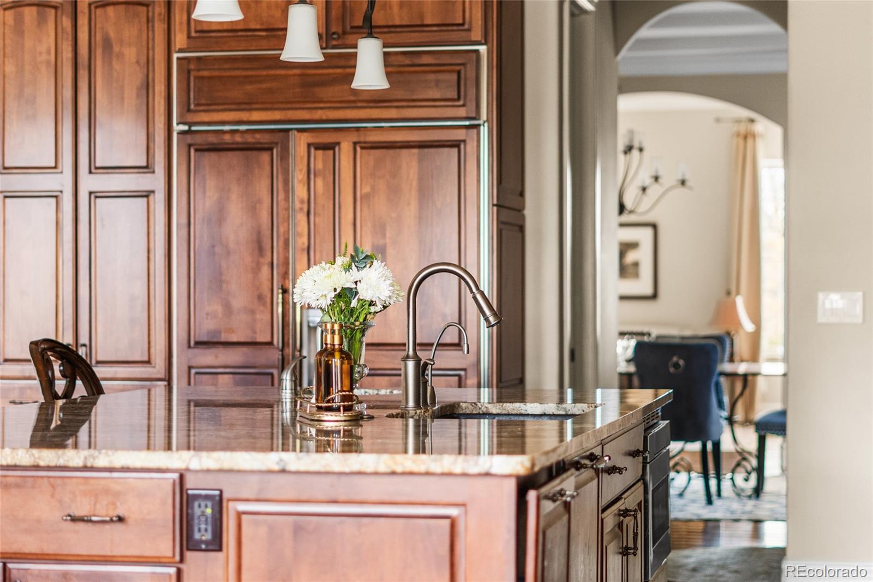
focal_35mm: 75
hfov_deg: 27.0
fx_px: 1818
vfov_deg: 18.2
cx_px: 436
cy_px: 291
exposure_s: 1/60
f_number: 1.8
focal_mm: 50
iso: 640
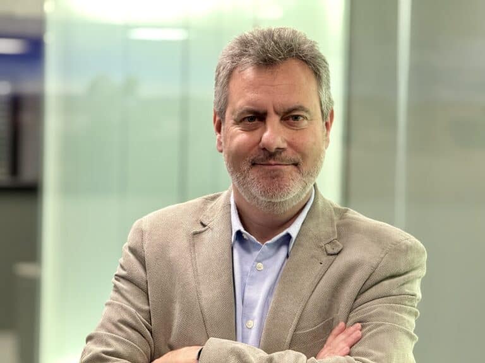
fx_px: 1681
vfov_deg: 12.3
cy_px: 182
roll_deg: -1.5
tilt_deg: -0.8
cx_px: 242
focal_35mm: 120
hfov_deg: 16.4
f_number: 2.8
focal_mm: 15.66
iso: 200
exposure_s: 1/50
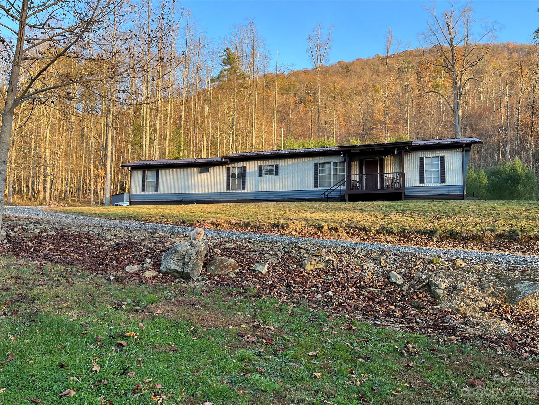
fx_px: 405
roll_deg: -0.7
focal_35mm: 26
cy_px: 202
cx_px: 270
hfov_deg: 67.3
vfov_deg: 53.1
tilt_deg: +6.1
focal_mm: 5.1
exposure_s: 1/258
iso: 40
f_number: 1.6
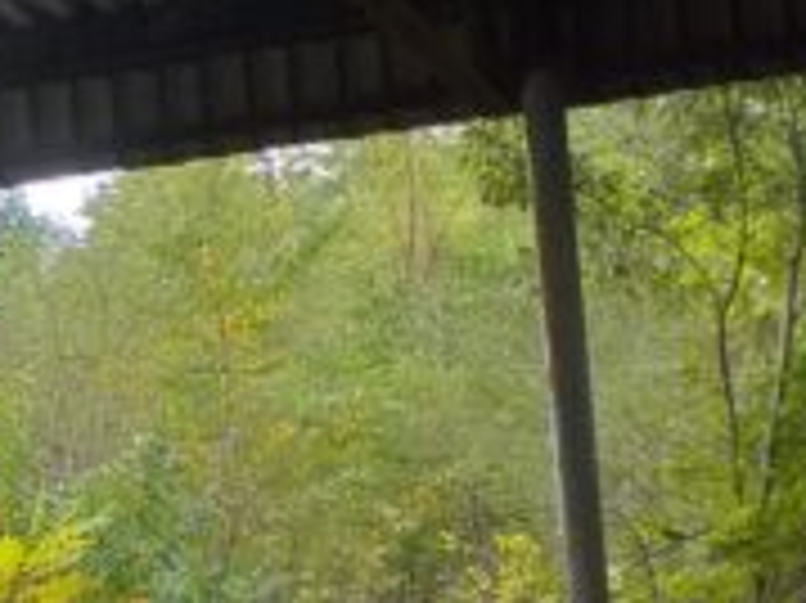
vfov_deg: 12.6
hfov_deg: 14.3
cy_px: 608
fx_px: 2699
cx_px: -788
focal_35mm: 116
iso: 40
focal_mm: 3.6
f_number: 1.9
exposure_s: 1/129
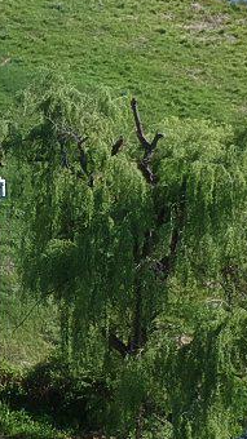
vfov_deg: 13.1
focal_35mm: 164
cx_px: -47
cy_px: 278
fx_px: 1911
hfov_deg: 7.3
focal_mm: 4.49
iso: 100
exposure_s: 1/640
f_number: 2.6
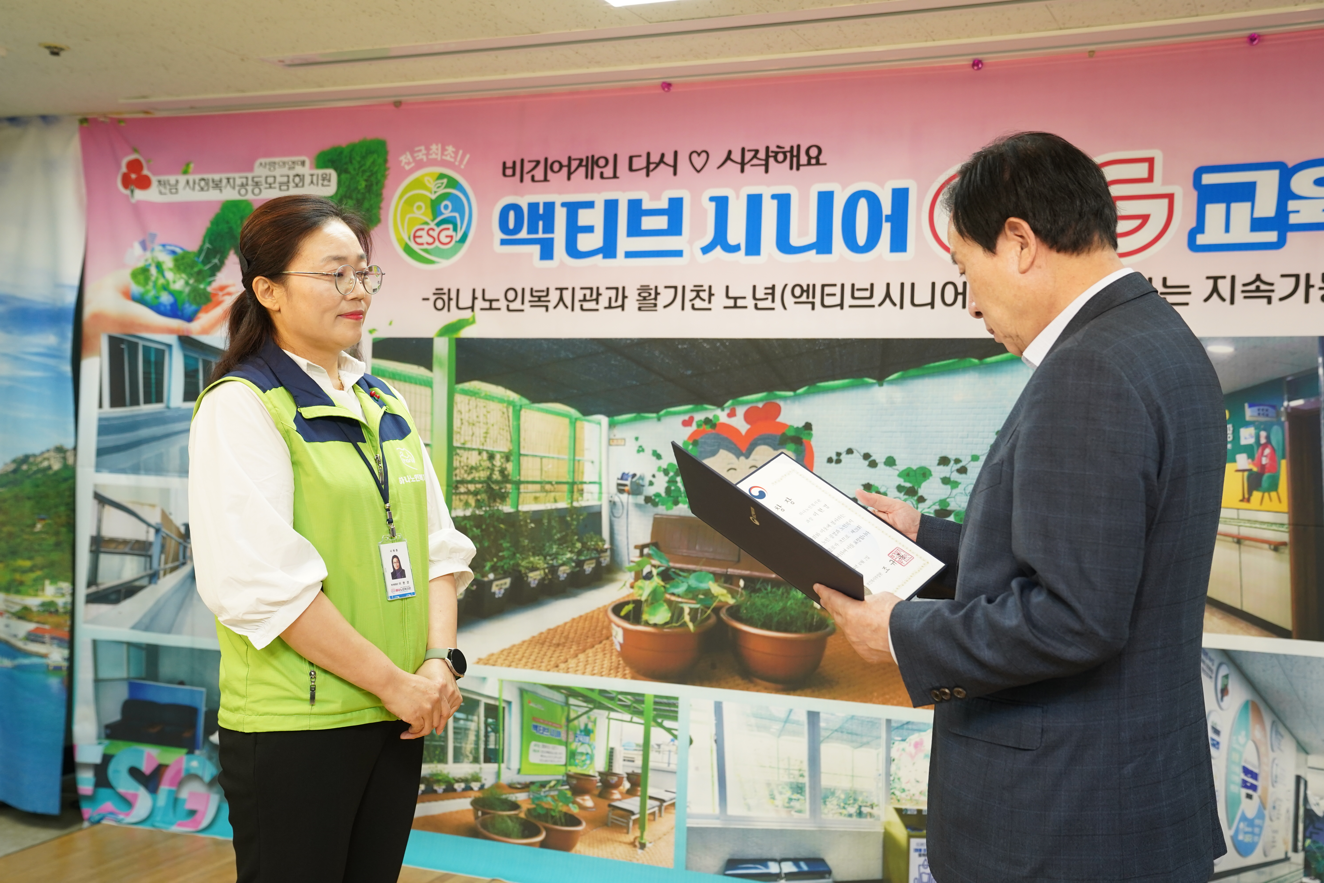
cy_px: 442
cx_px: 662
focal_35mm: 41
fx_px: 1508
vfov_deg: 32.6
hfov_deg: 47.4
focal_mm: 41
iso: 1250
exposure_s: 1/160
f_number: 4
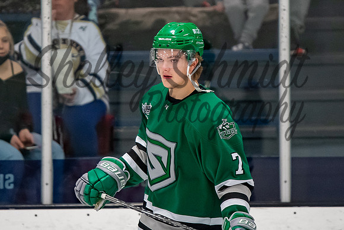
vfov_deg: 2.5
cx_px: 154
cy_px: 74
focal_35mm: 557
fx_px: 5326
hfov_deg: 3.7
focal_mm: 200
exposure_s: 1/800
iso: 1600
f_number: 2.8
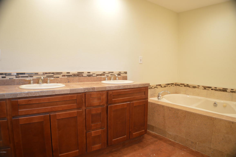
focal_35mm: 30
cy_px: 78
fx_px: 196
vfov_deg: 43.5
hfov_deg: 62.0
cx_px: 118
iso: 400
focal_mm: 20
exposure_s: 1/15
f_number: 3.8
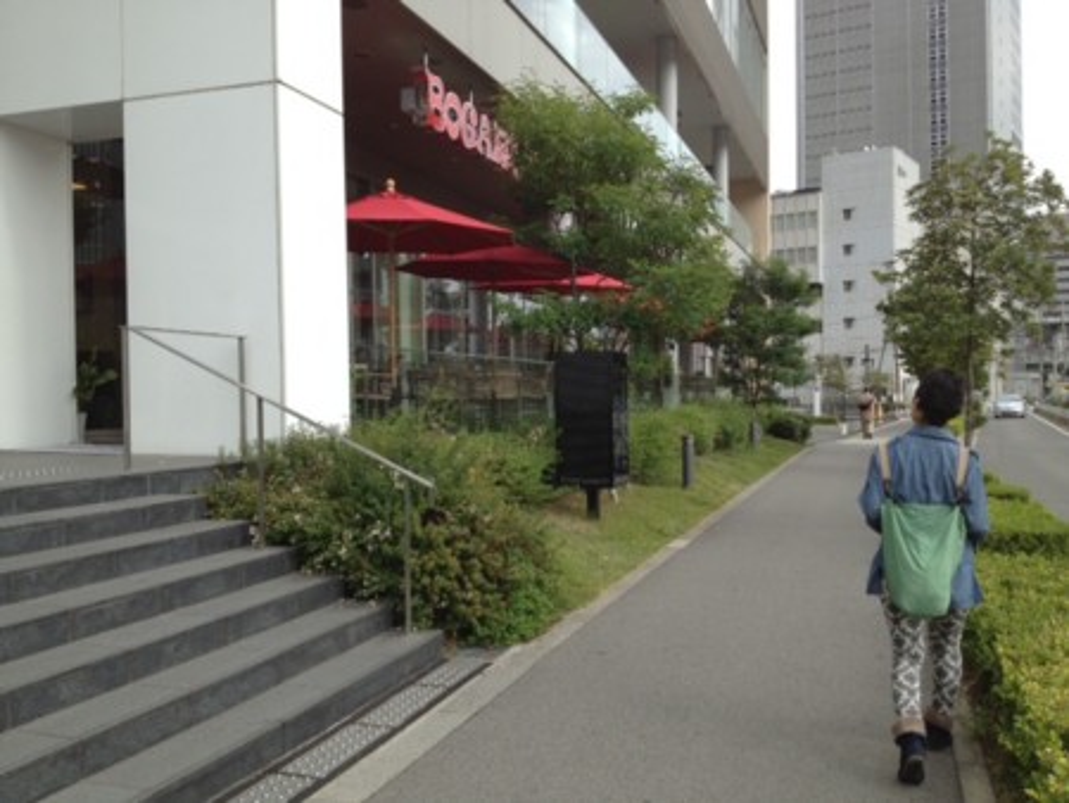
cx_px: 534
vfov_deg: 40.7
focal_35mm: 35
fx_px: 1081
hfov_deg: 52.6
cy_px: 402
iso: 50
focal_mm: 4.28
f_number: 2.4
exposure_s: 1/778
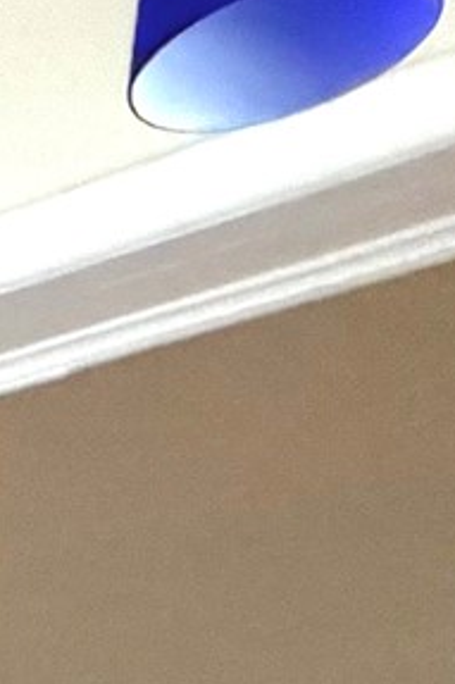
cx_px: -996
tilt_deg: -7.2
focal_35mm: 104
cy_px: 1602
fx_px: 1974
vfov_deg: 14.1
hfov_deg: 9.5
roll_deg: -0.9
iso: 1000
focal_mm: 2.22
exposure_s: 1/60
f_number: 2.2
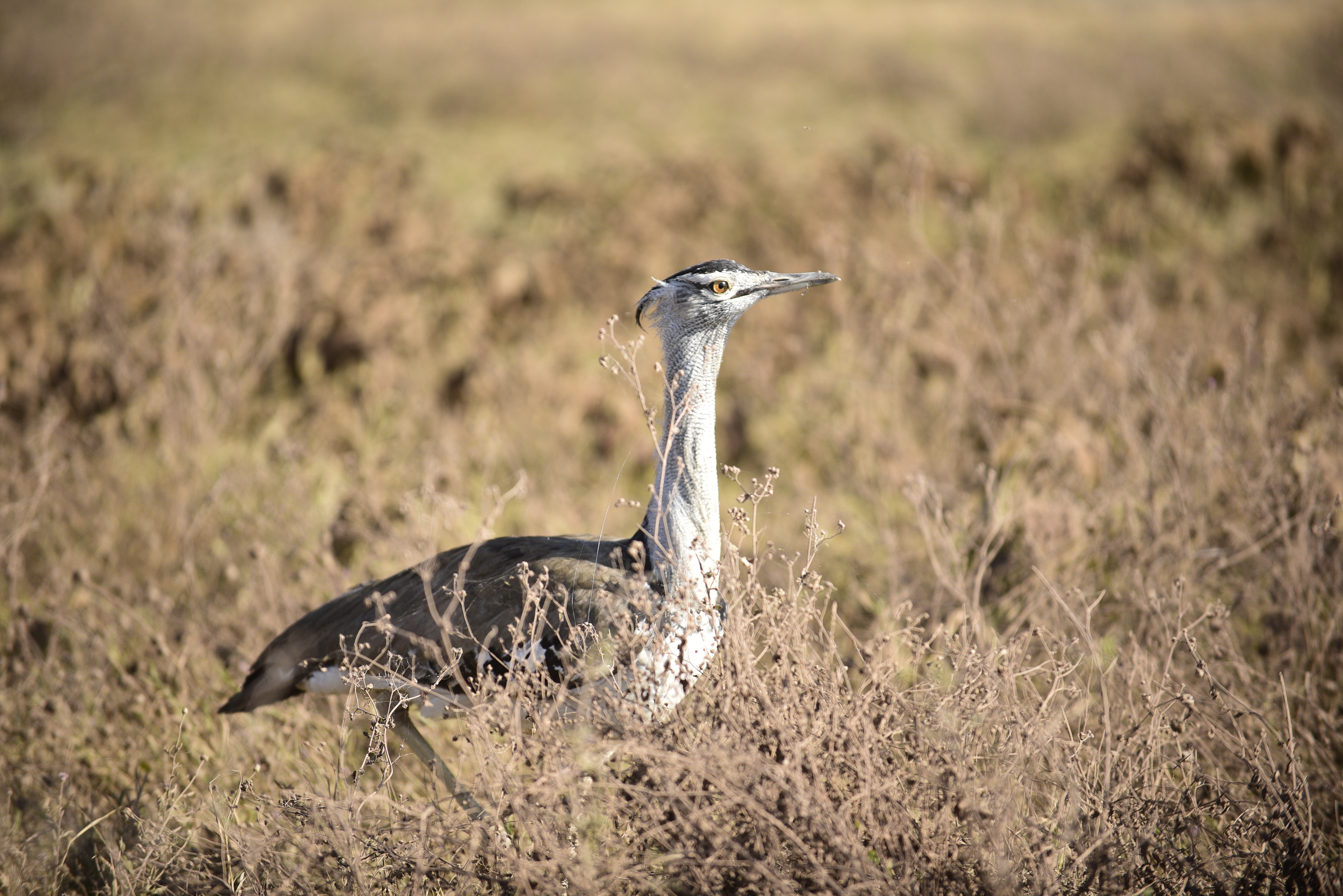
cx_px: 672
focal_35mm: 200
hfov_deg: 10.3
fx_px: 7464
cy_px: 448
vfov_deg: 6.9
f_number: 2.8
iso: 250
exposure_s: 1/2000
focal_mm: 200
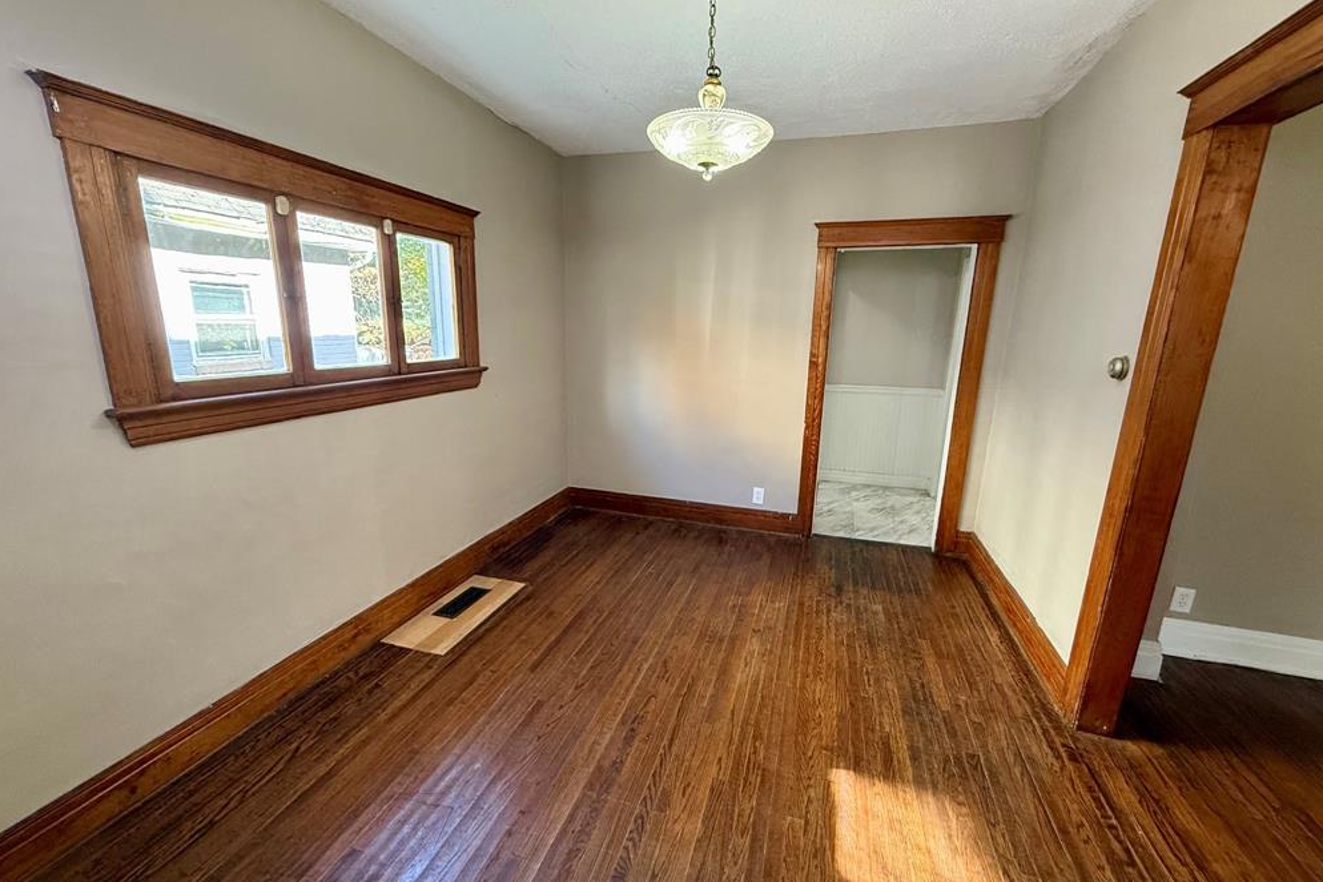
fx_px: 551
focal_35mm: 15
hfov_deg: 100.4
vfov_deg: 77.3
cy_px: 446
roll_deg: -1.1
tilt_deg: -13.3
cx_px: 655
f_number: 2.2
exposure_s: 1/120
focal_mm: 2.22
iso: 500
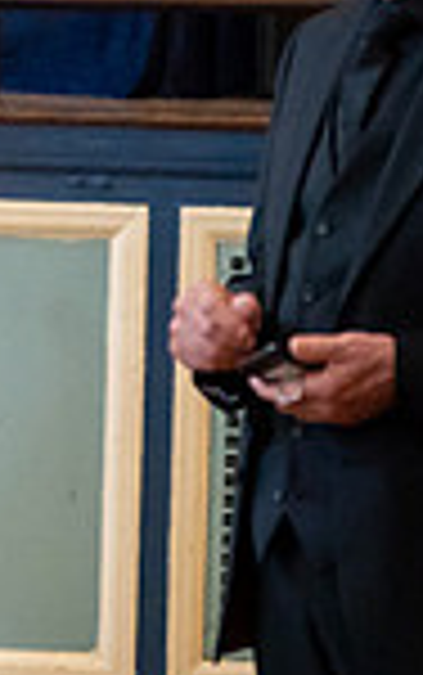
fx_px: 6038
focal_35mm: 328
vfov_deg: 6.4
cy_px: 209
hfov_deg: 3.9
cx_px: -873
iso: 6400
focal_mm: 83
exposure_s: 1/500
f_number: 2.8
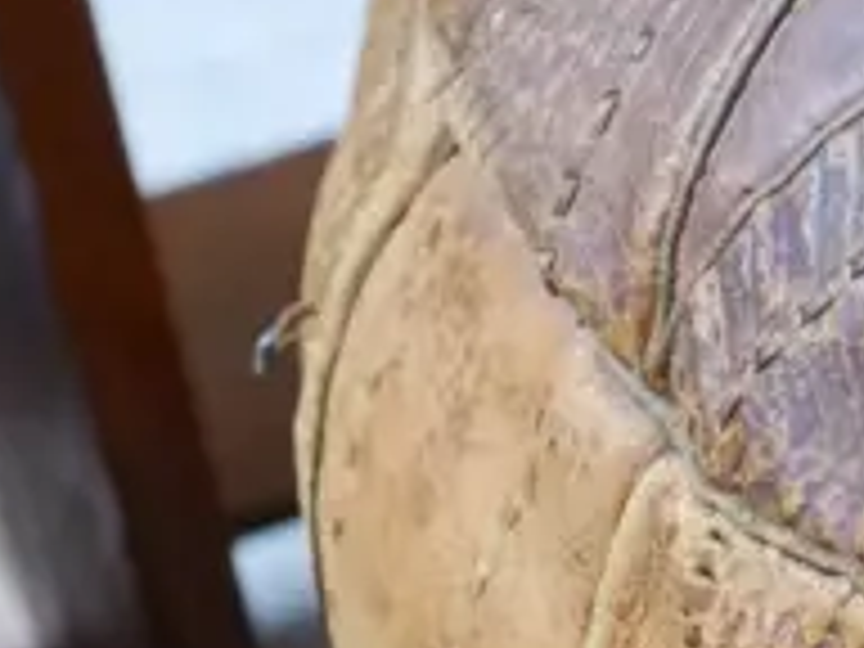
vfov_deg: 6.6
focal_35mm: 224
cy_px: 700
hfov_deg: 8.2
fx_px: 5591
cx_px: 1944
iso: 2000
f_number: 4.6
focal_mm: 21
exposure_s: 1/60
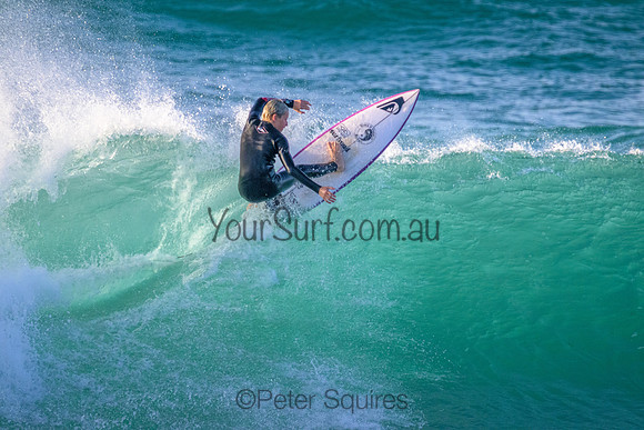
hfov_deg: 2.6
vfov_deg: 1.7
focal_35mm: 800
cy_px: 215
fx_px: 14314
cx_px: 322
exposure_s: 1/2000
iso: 5000
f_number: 11
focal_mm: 800
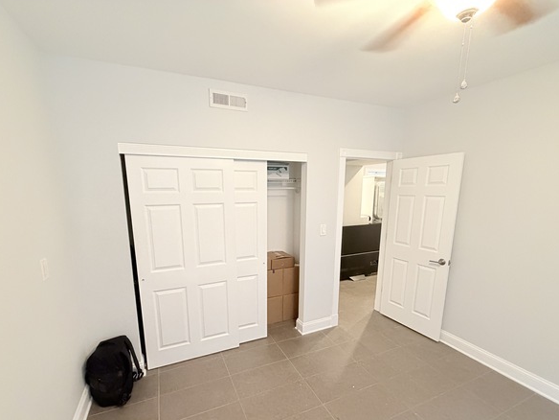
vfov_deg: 77.7
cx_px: 268
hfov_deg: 94.4
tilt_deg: -9.2
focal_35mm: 16
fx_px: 258
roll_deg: +1.0
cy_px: 239
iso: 640
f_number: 2.2
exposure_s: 1/60
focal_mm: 2.22
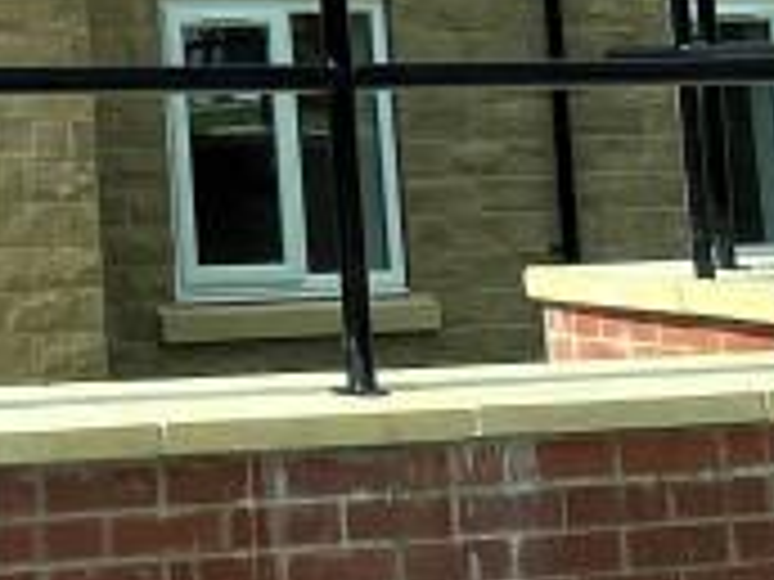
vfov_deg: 8.6
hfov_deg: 11.9
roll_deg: -0.4
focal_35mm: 155
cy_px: -850
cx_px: -526
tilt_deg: +14.5
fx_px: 3466
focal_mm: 4.25
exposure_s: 1/1927
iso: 32
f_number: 1.8
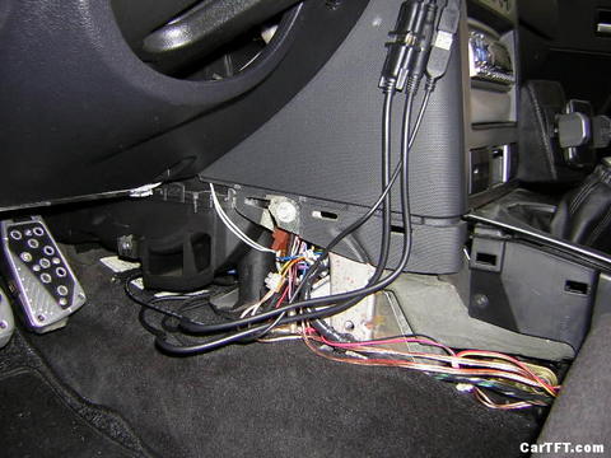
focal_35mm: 36
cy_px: 229
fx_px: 635
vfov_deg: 39.7
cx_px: 306
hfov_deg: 51.4
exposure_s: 1/60.1
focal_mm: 4.7
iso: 50
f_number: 2.6
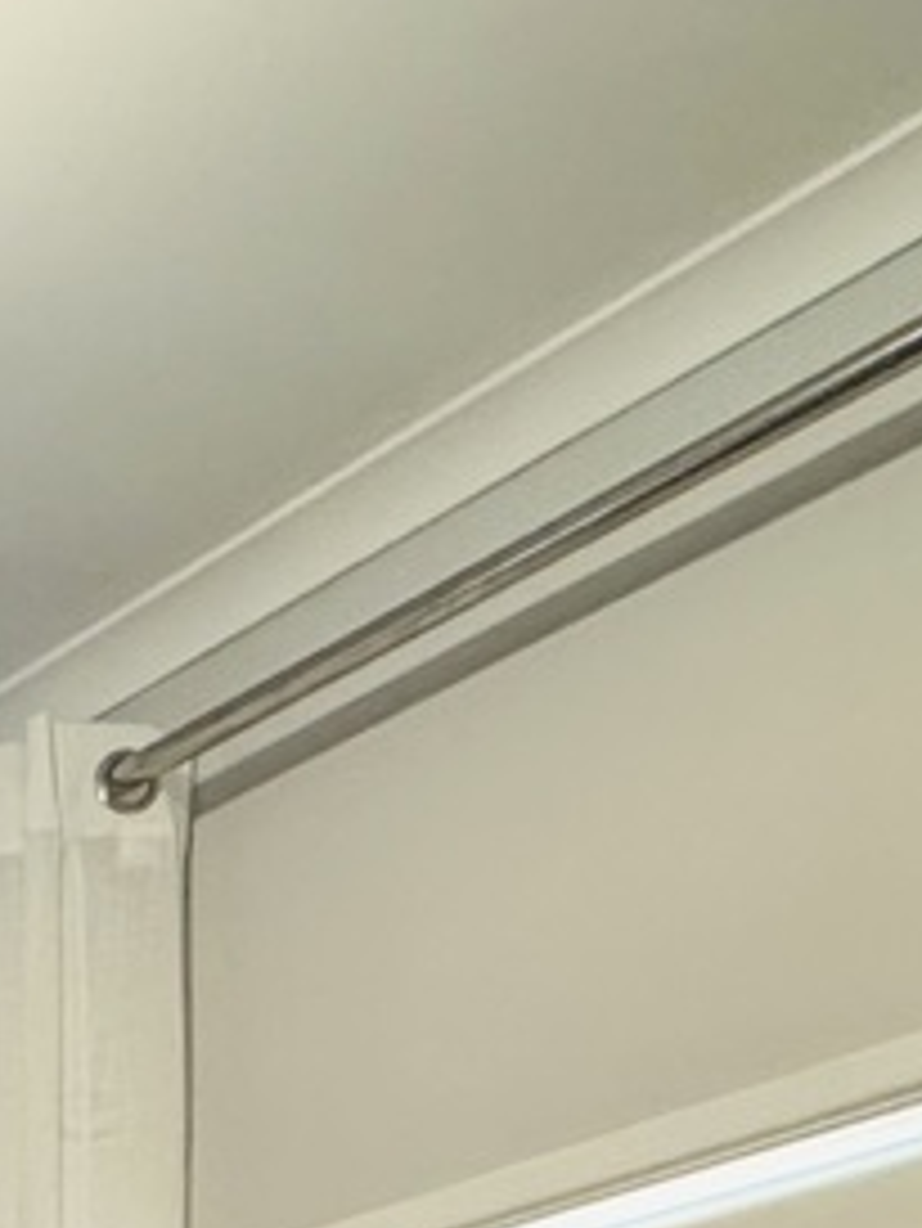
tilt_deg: -2.0
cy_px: 2166
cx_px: -774
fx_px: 2732
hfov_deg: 16.0
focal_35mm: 77
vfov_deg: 19.5
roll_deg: +1.2
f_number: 2.2
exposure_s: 1/100
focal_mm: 2.22
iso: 250
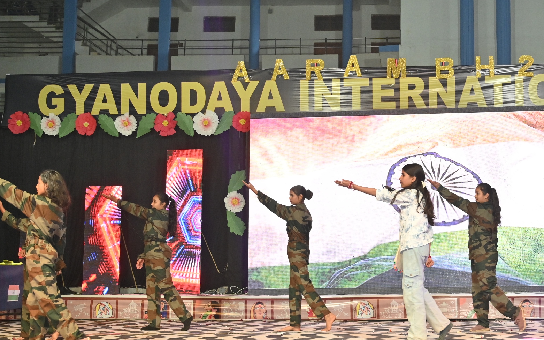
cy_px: 163
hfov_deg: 33.5
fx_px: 889
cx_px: 396
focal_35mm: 60
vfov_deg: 21.6
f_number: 4.5
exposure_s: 1/125
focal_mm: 38
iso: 1600
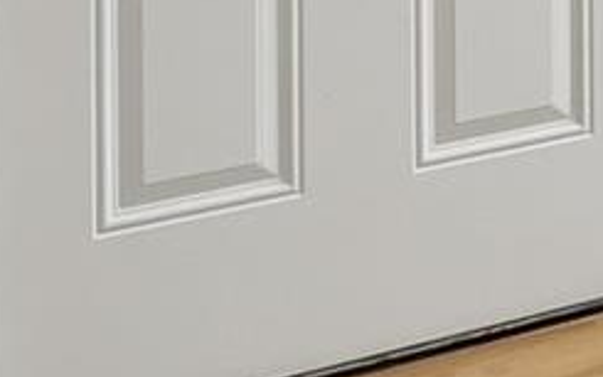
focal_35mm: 120
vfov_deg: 9.3
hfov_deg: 14.5
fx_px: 1972
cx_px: 1204
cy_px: -628
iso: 100
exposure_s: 1/30
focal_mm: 12
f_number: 8
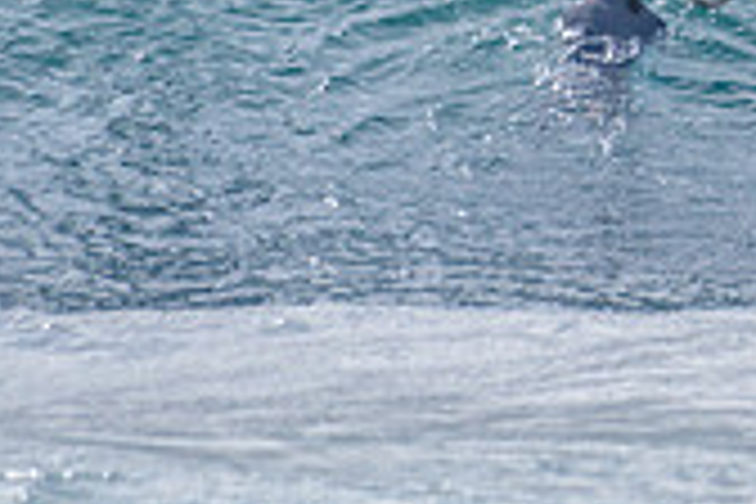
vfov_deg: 0.6
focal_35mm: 2117
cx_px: 1339
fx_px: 44454
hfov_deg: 1.0
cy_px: -292
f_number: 5.6
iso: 125
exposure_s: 1/2000
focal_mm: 500
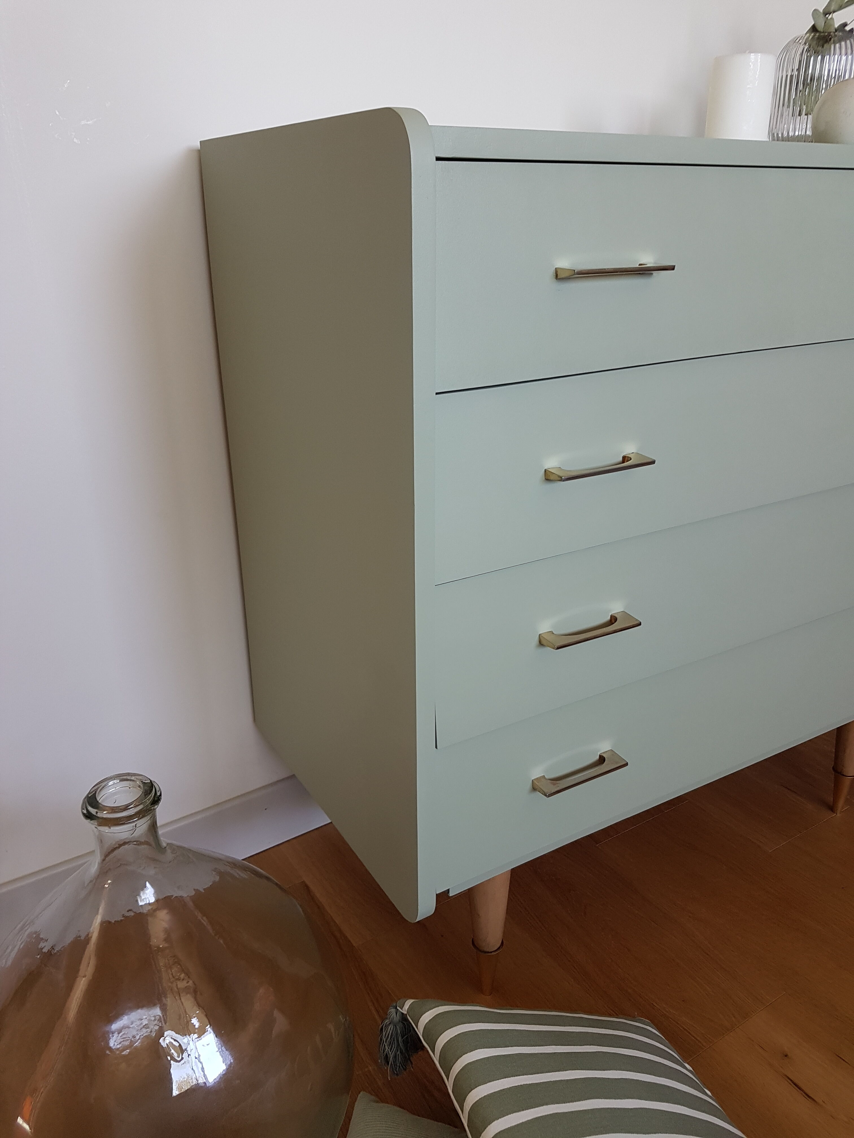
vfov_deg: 67.3
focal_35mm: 26
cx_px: 427
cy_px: 569
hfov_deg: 53.1
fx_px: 855
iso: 50
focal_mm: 4.2
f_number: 1.7
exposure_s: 1/50
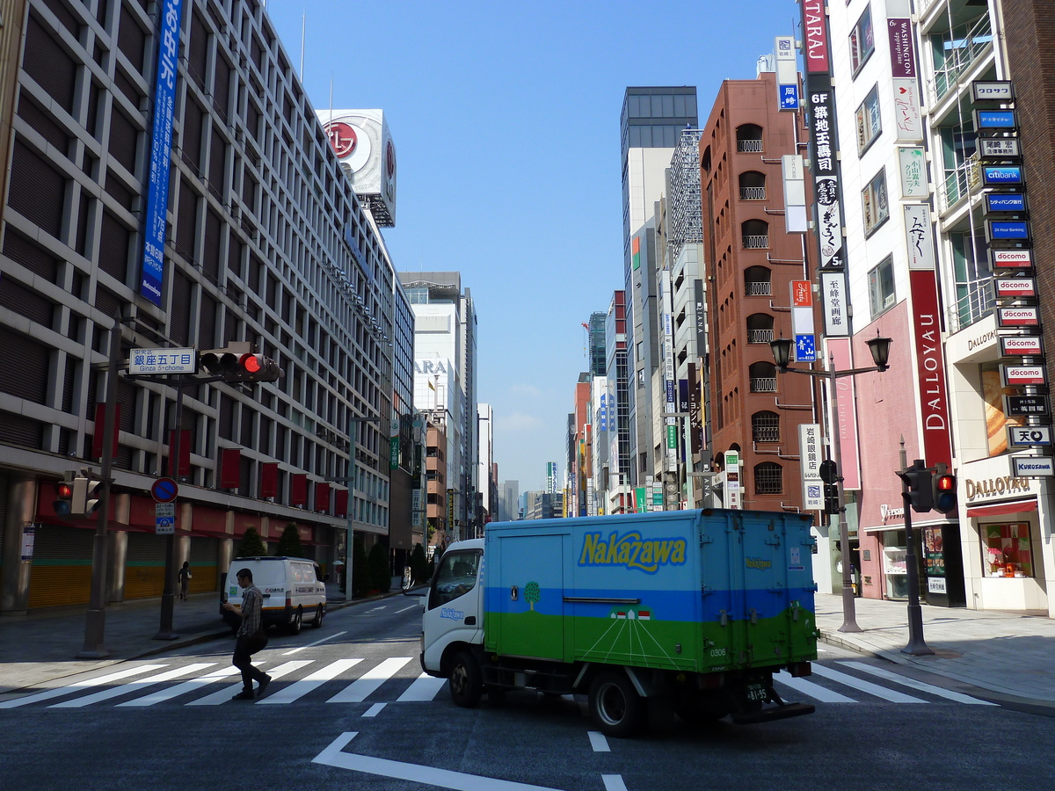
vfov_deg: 46.8
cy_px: 396
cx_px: 528
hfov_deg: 60.0
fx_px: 914
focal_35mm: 30
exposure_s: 1/500
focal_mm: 5
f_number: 4
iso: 80
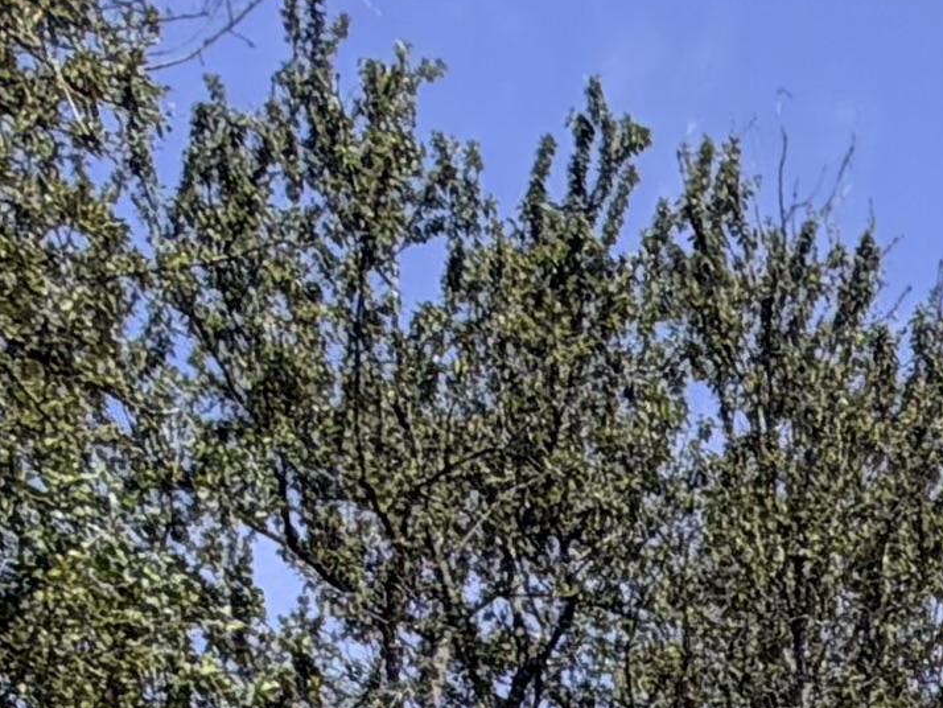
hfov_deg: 15.9
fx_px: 3052
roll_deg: -1.2
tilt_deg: +3.5
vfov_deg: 10.3
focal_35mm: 112
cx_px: 1479
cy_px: 1989
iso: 20
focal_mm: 2.22
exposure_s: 1/770
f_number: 2.2
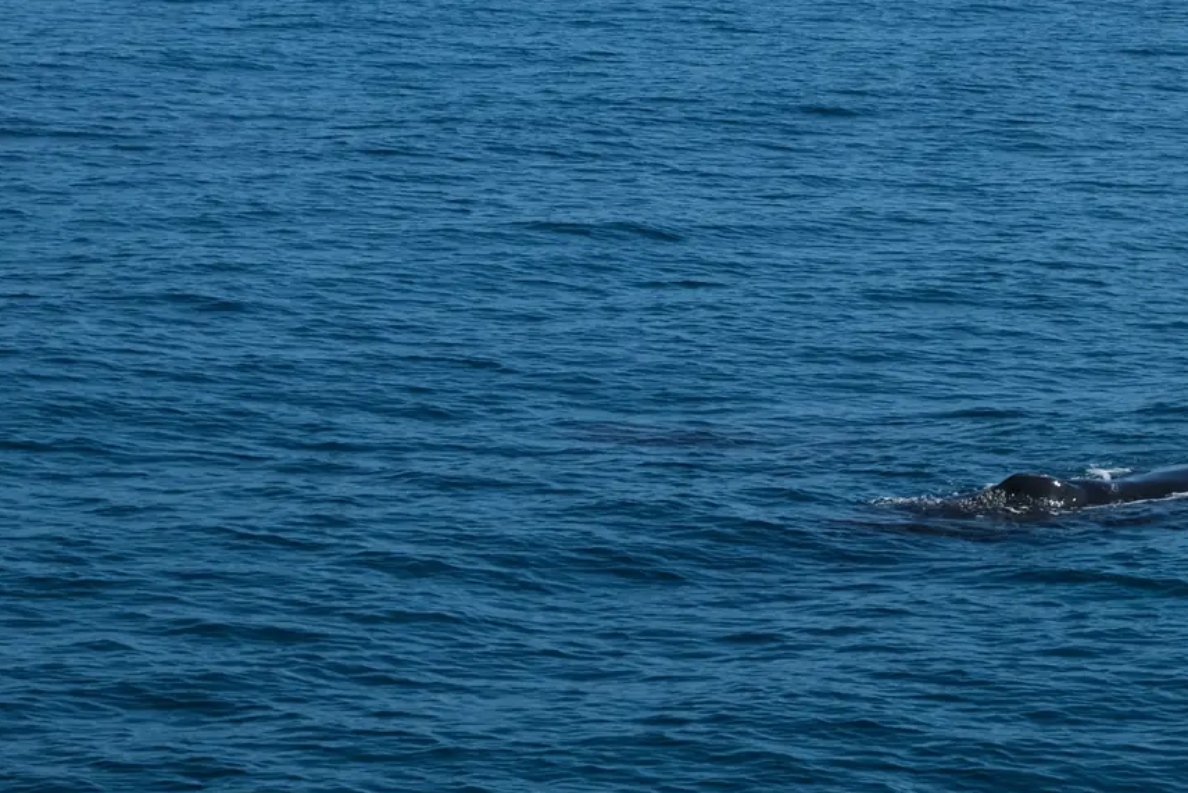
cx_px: 1162
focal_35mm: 143
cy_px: 150
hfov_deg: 14.1
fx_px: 4719
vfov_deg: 9.6
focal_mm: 45
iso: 160
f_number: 9
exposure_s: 1/300
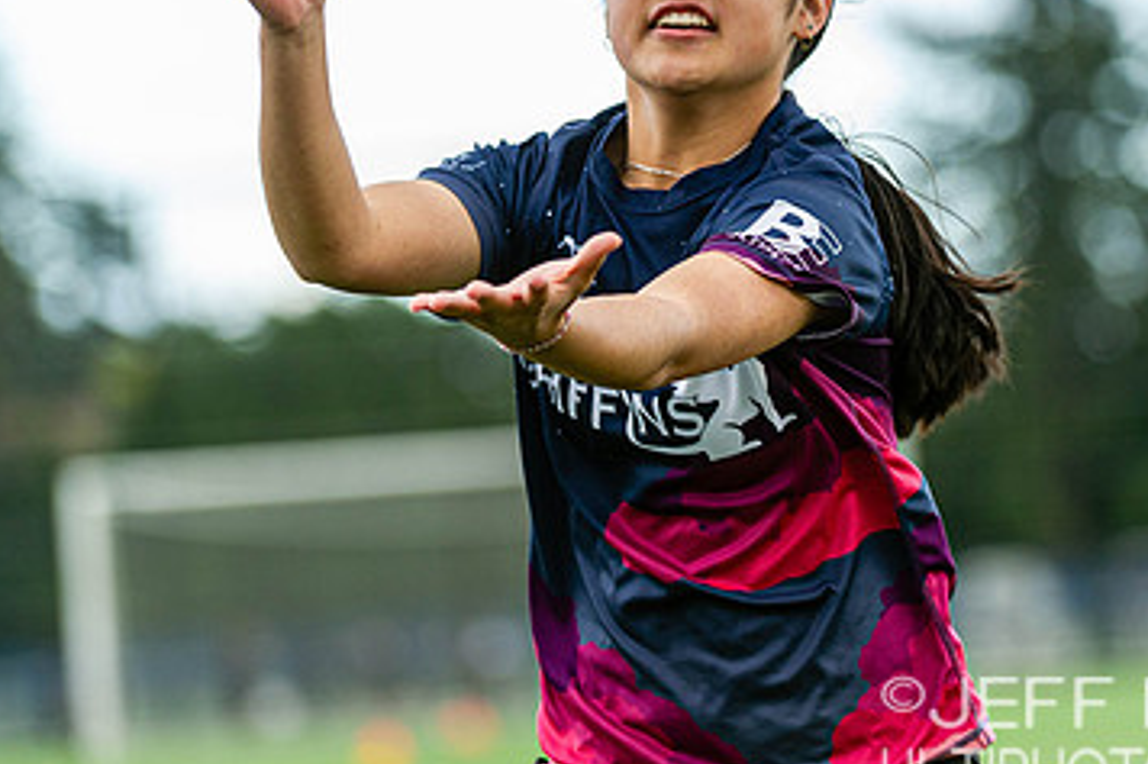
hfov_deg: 6.3
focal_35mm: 326
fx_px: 10390
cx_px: 668
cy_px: 213
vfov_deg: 4.2
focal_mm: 200
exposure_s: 1/800
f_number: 4
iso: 640
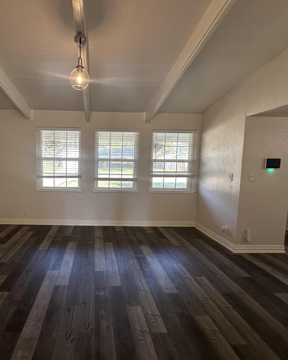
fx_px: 202
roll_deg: -0.6
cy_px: 182
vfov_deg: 83.3
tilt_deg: -4.8
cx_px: 99
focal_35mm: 19
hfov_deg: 69.1
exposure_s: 1/120
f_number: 2.2
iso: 100
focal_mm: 2.22
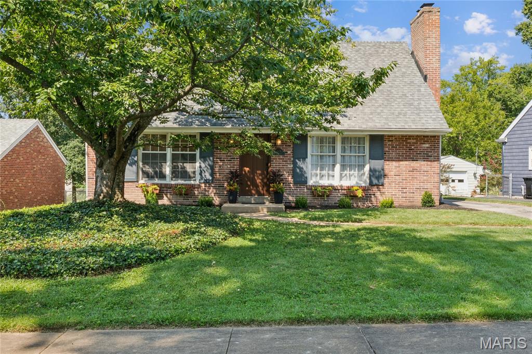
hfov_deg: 58.7
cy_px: 177
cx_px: 266
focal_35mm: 32
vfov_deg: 41.1
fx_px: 473
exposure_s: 1/6
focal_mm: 21.8
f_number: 22
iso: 100
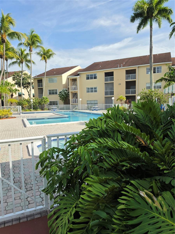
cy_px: 117
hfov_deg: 58.9
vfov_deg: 73.9
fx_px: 155
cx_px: 88
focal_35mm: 23
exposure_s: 1/5151
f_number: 1.4
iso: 64
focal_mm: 6.5
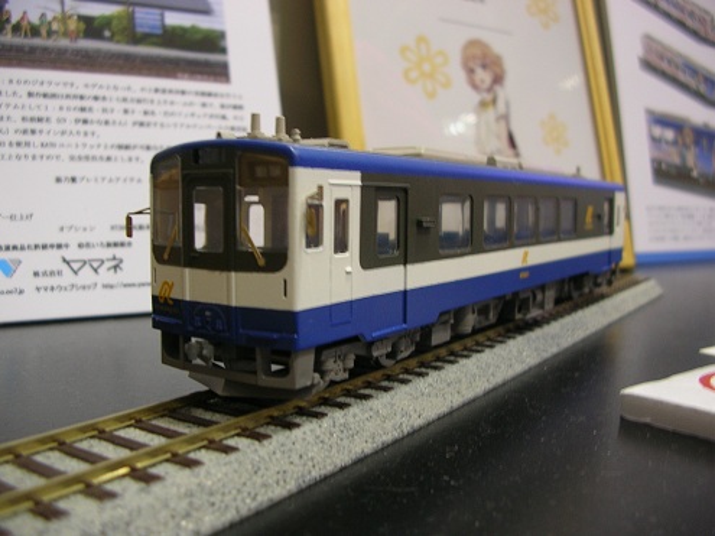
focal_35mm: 35
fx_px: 723
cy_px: 268
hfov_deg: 52.6
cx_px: 358
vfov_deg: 40.7
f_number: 2.8
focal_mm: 5.8
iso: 50
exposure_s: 1/6.7
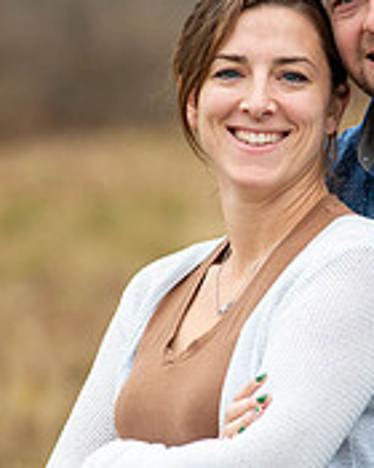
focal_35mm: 411
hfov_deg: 3.8
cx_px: 334
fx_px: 5687
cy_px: 329
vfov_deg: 4.7
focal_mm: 170
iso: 320
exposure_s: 1/320
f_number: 5
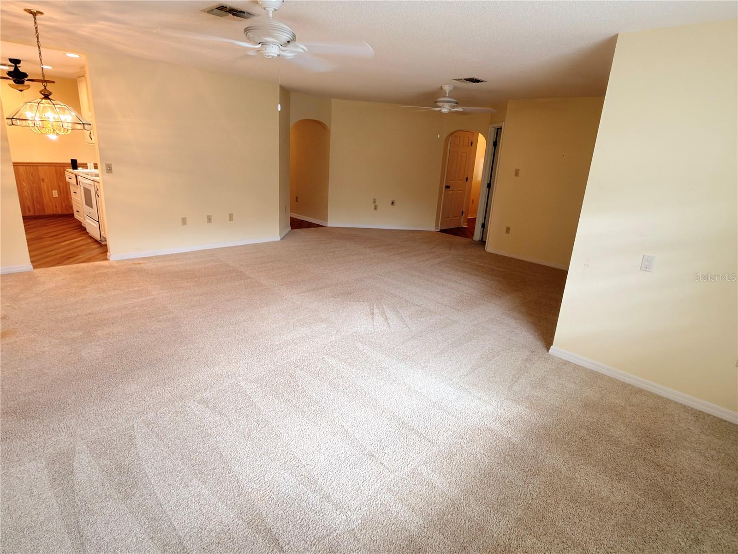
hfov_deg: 81.7
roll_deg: -3.1
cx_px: 369
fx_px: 426
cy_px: 277
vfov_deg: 66.0
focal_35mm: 20
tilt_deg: -16.1
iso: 50
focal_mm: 2.22
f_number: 2.2
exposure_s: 1/30
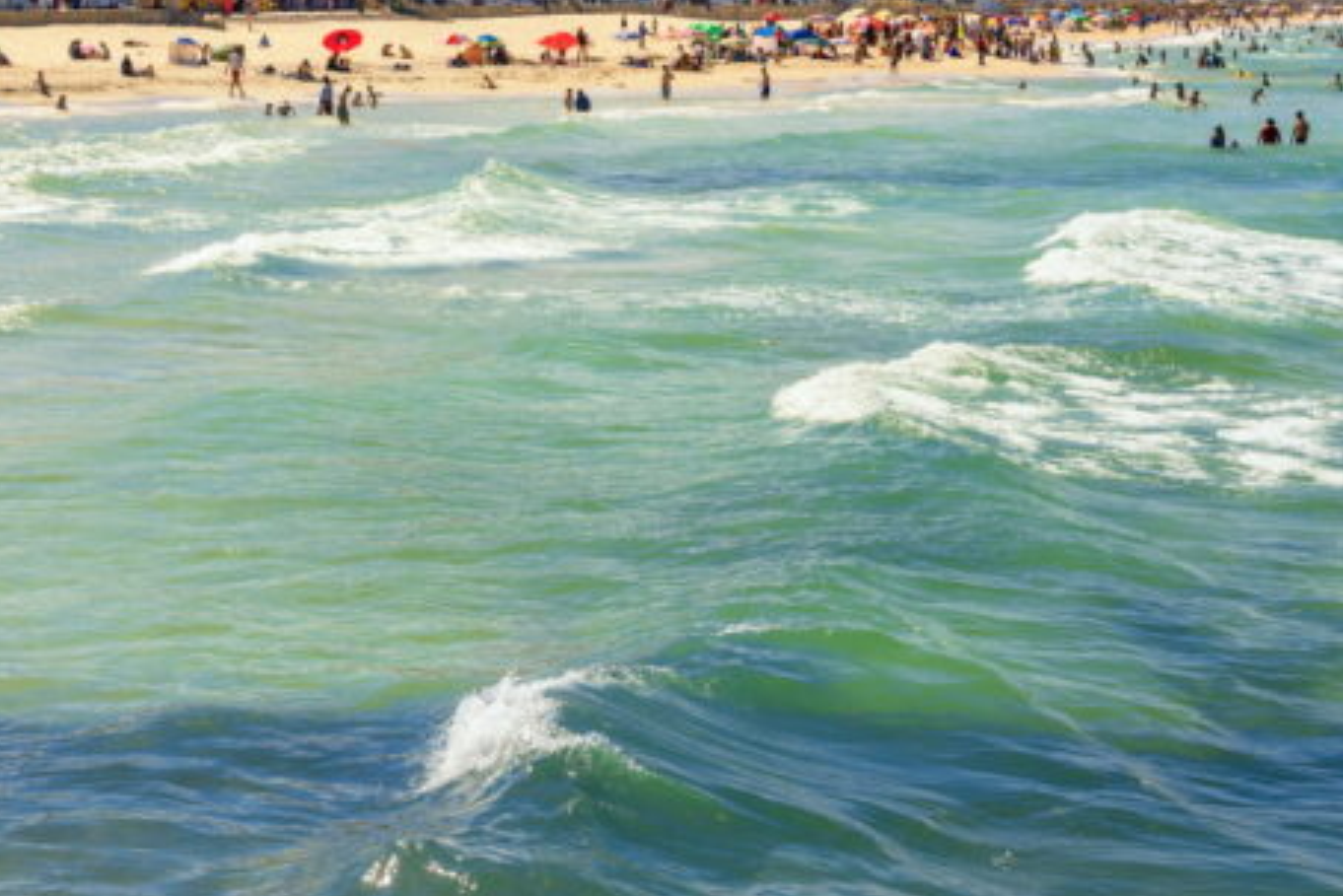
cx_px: 355
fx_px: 2948
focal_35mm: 79
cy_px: 155
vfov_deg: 17.1
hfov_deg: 25.4
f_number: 10
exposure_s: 1/320
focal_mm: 35
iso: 100
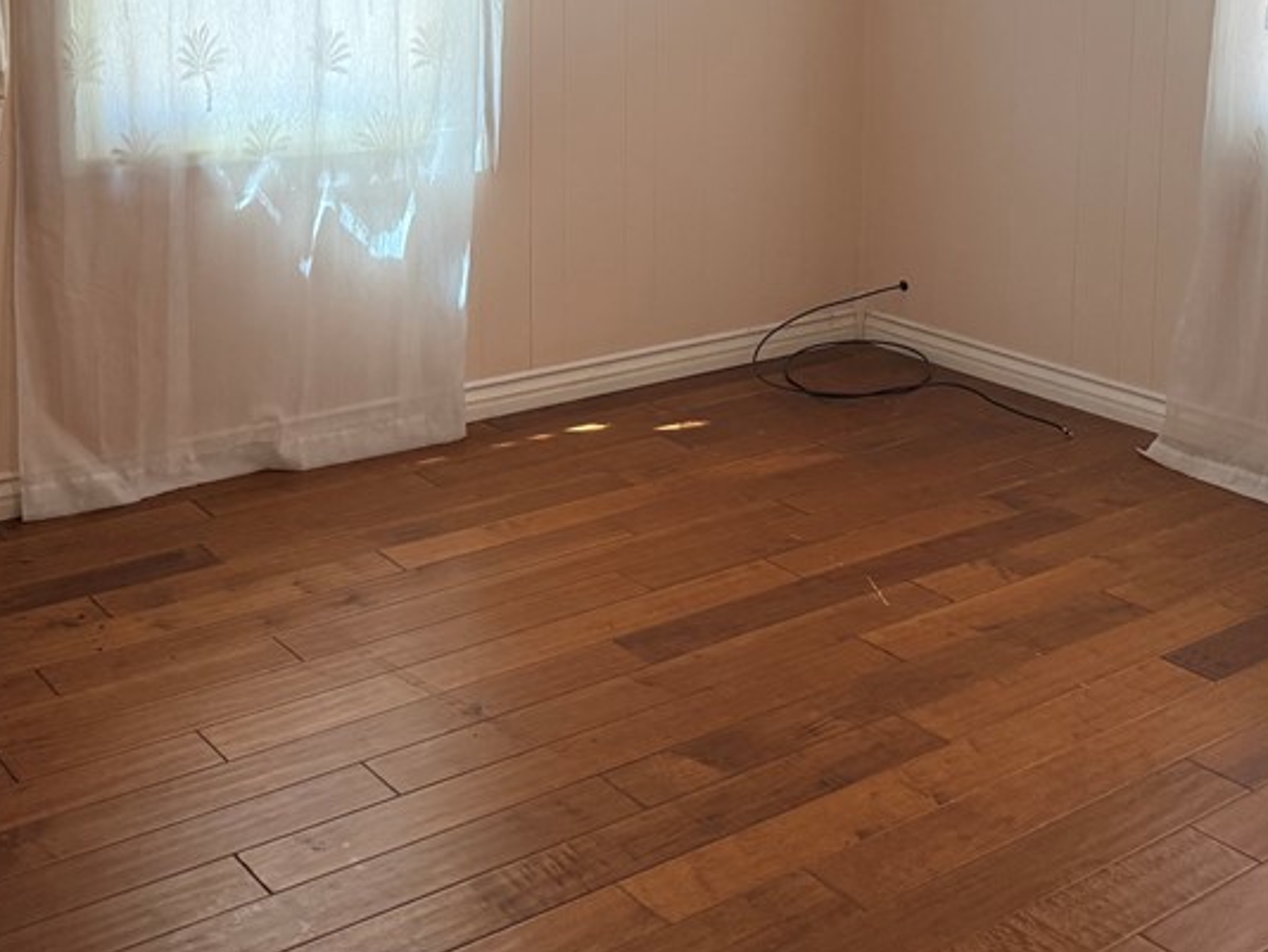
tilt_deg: -6.6
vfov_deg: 30.2
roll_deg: -0.6
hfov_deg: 41.2
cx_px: 653
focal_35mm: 46
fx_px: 1686
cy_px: 93
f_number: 1.78
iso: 200
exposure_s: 1/120
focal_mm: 6.76
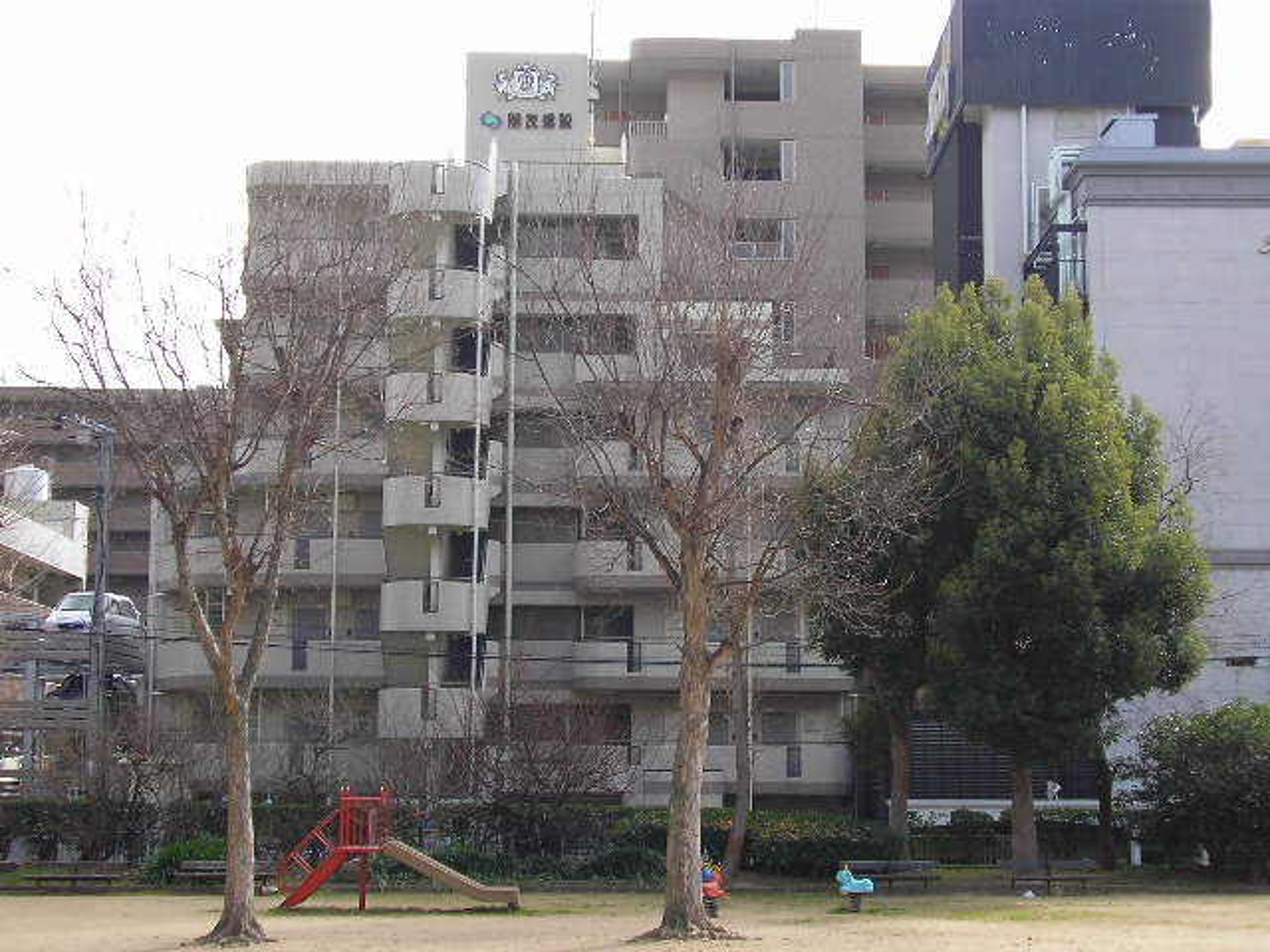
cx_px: 635
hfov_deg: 32.2
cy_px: 476
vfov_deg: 24.4
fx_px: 2201
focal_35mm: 60
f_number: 3.6
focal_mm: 9.2
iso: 50
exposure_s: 1/171
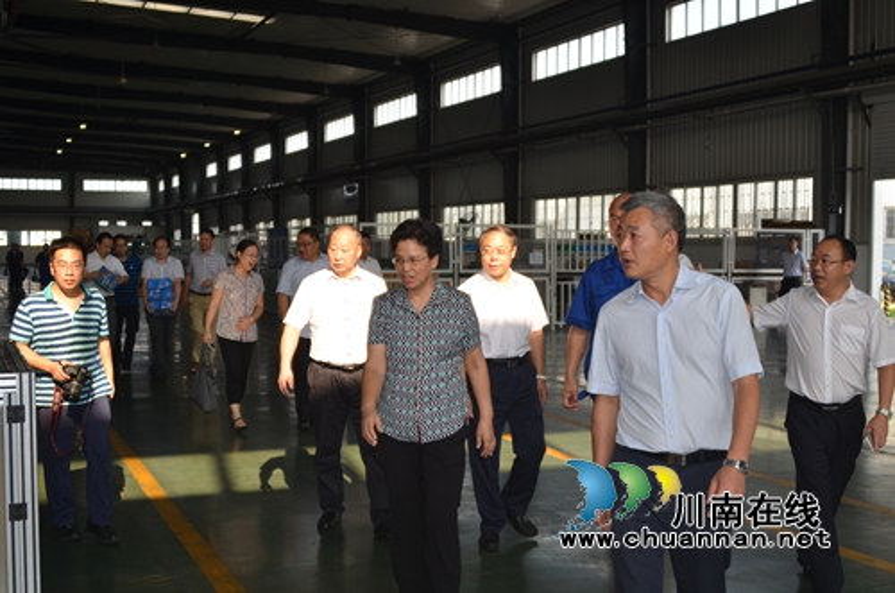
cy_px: 296
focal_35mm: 48
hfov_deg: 41.2
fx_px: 1191
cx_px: 448
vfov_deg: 27.9
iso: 100
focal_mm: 32
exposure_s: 1/180
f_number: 3.5
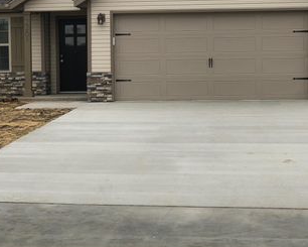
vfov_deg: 16.9
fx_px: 830
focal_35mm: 91
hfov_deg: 21.0
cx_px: 128
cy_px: 89
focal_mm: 6.6
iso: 20
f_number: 2.8
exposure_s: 1/142
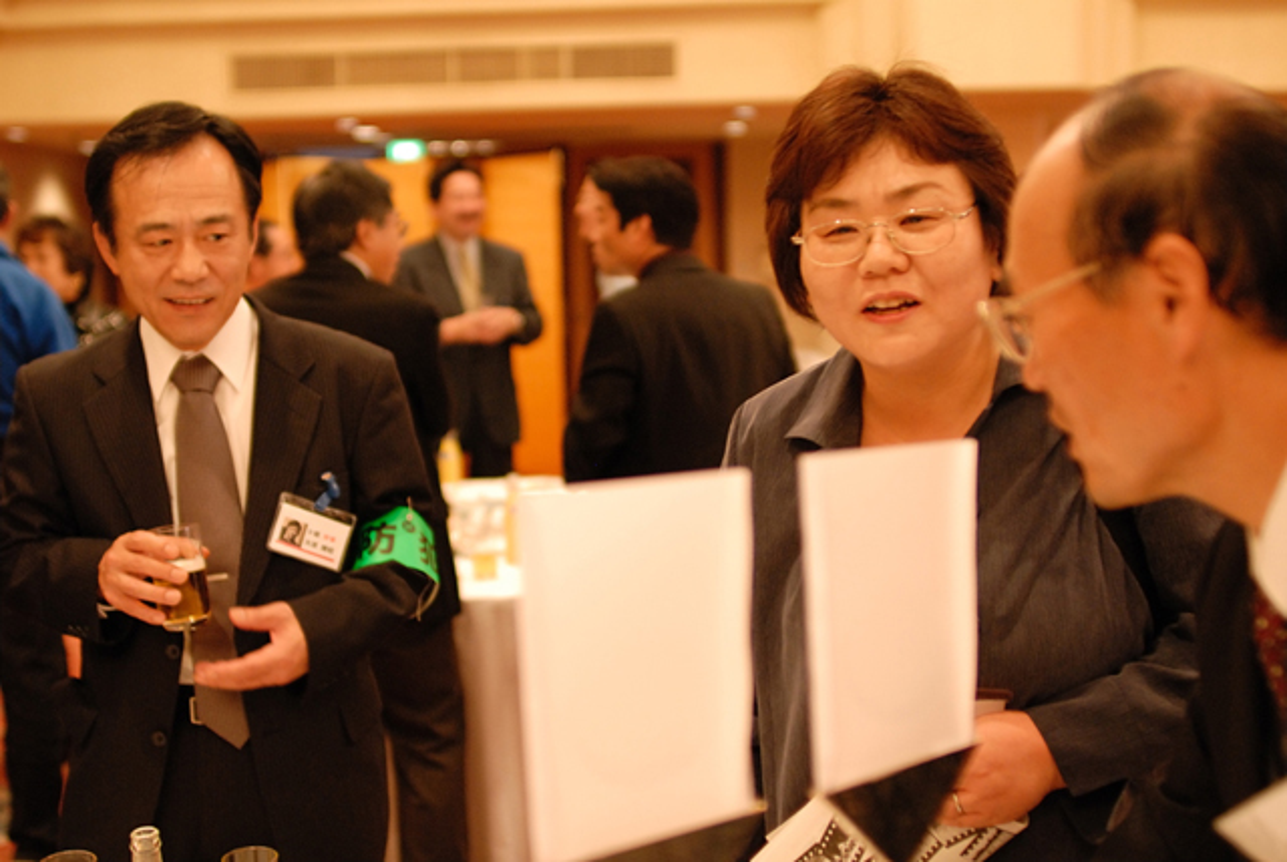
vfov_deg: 32.0
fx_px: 1504
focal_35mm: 42
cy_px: 431
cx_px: 644
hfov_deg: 46.3
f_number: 2
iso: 800
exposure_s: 1/60
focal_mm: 28
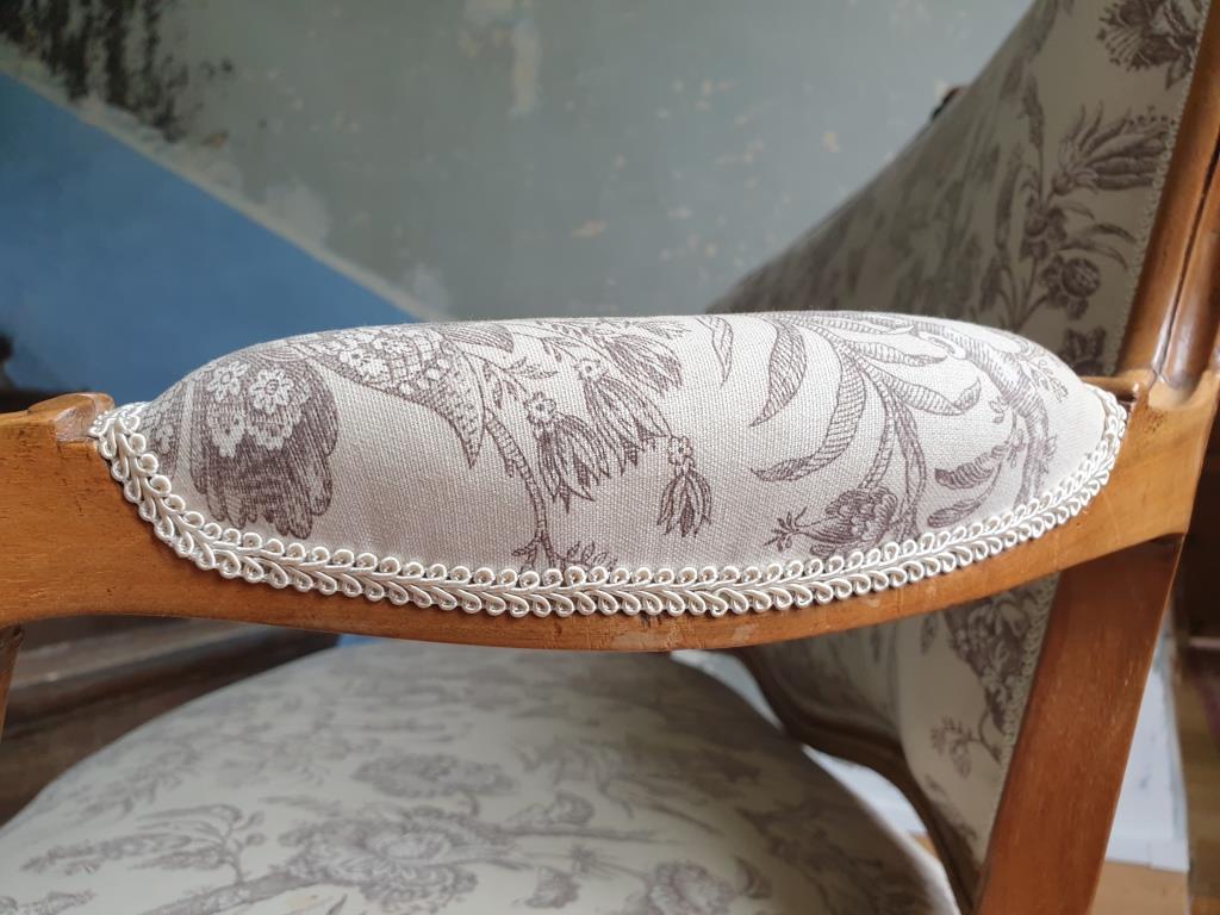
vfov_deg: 53.1
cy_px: 458
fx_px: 916
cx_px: 610
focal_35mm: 26
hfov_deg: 67.3
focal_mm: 4.3
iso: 125
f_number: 2.4
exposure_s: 1/50
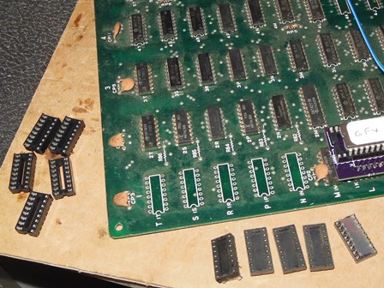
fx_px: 422
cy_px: 144
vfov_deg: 37.7
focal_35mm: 38
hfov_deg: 49.0
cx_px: 192
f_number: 7.2
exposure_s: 1/30
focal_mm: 6.8
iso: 200
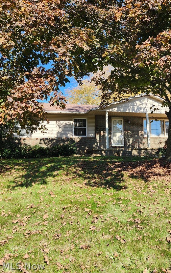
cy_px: 106
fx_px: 224
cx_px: 126
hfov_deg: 40.8
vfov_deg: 62.2
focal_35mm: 30
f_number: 1.8
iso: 20
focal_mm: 5.4
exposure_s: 1/562
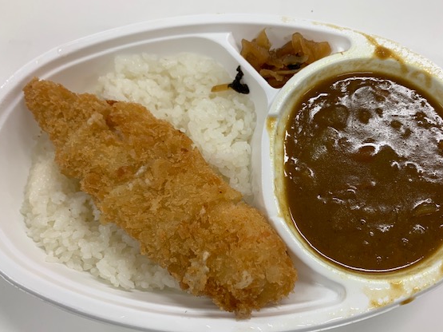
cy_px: 179
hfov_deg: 59.8
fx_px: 384
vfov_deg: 46.7
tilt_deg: -72.2
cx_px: 244
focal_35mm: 30
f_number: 1.8
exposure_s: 1/100
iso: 50
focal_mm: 4.25
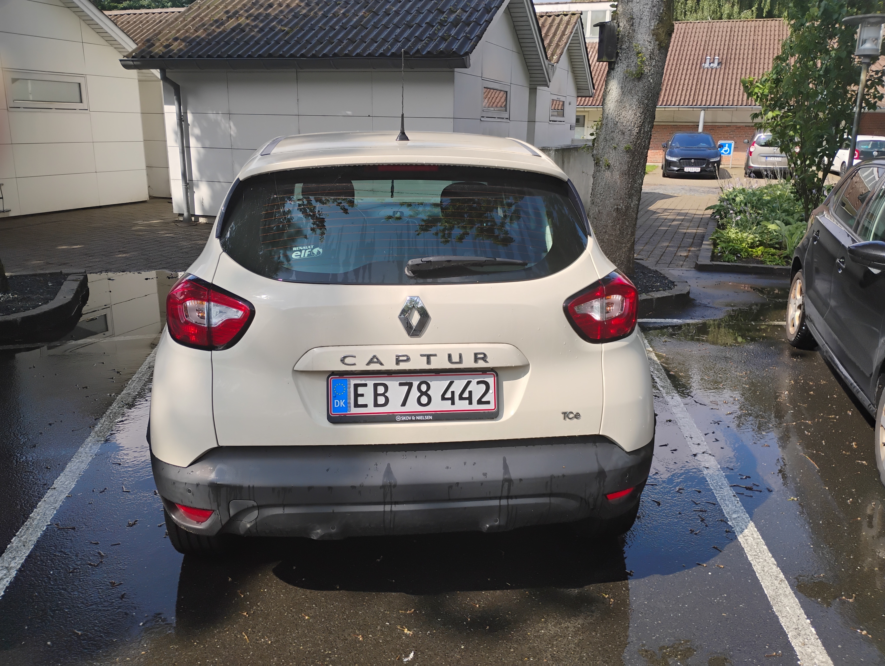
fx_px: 717
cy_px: 333
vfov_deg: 49.9
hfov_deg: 63.4
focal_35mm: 28
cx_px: 442
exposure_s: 1/775
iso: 100
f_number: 1.8
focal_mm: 4.26
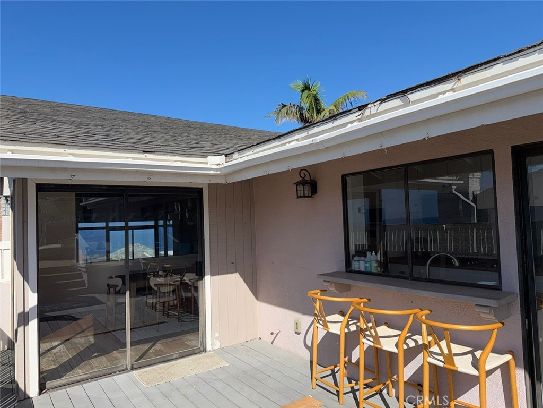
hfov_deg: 71.6
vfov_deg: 56.8
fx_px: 376
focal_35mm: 24
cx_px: 272
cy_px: 204
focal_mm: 6.76
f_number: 1.78
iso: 50
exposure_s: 1/7042
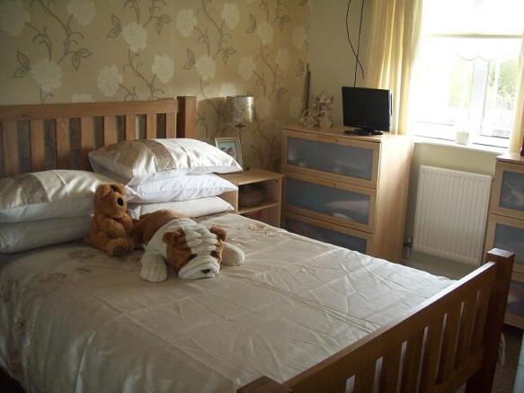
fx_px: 545
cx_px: 262
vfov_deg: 39.6
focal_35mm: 36
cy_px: 196
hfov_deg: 51.4
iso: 200
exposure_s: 1/73.3
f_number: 2.7
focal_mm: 6
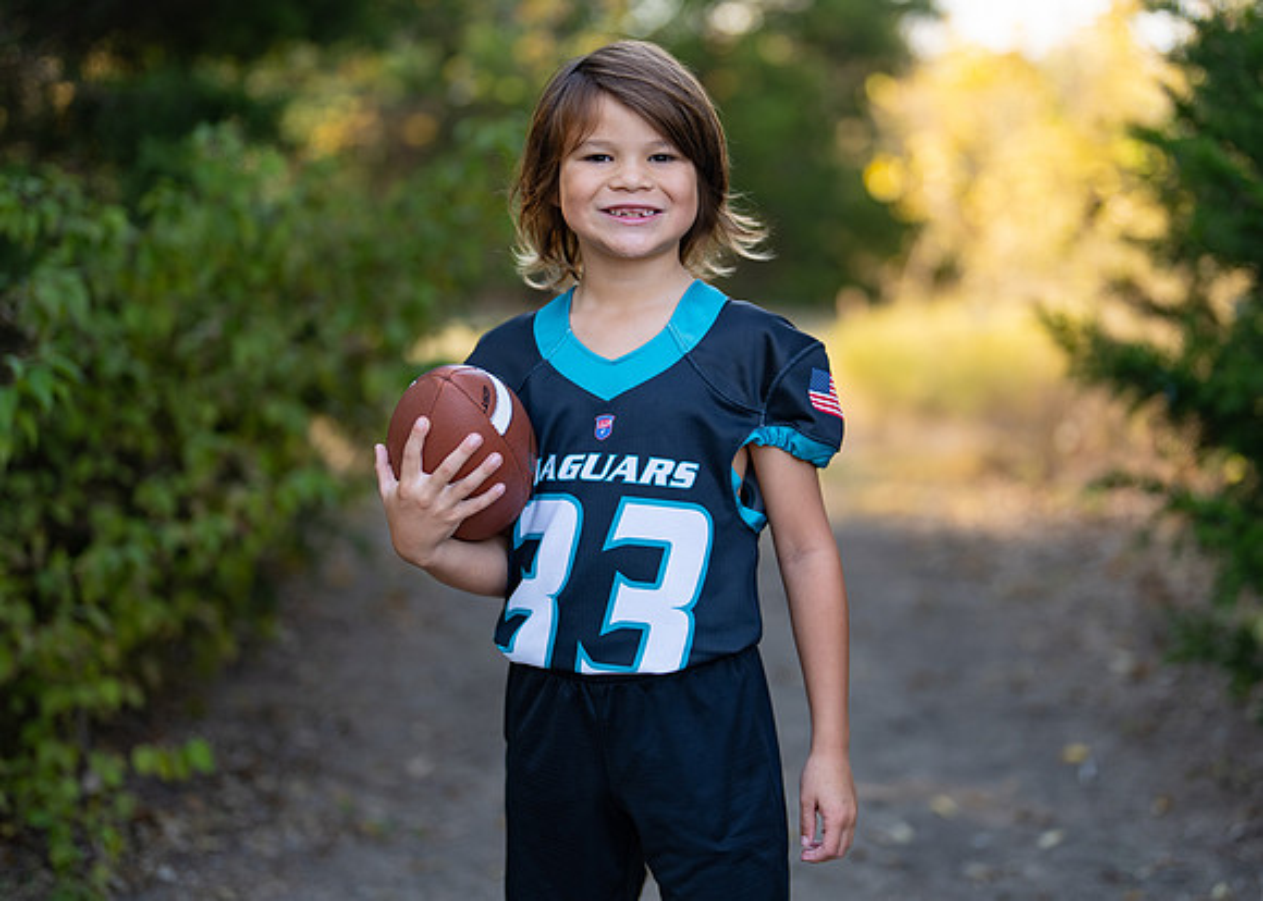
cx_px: 685
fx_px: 2112
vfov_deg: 24.1
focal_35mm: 59
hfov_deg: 33.3
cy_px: 398
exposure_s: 1/500
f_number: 1.2
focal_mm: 50
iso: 100
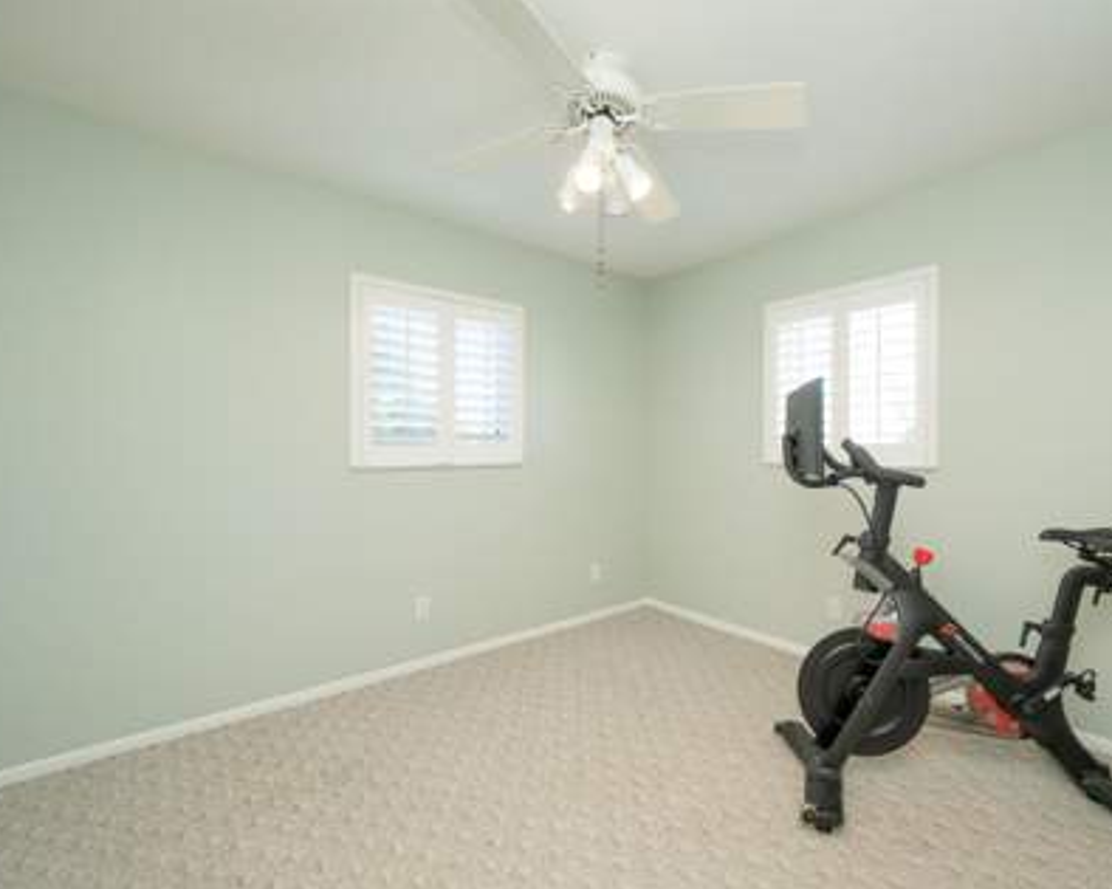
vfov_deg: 80.4
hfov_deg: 92.5
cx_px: 635
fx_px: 526
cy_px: 443
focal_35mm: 16
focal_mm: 14
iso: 1250
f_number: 8
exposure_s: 1/50
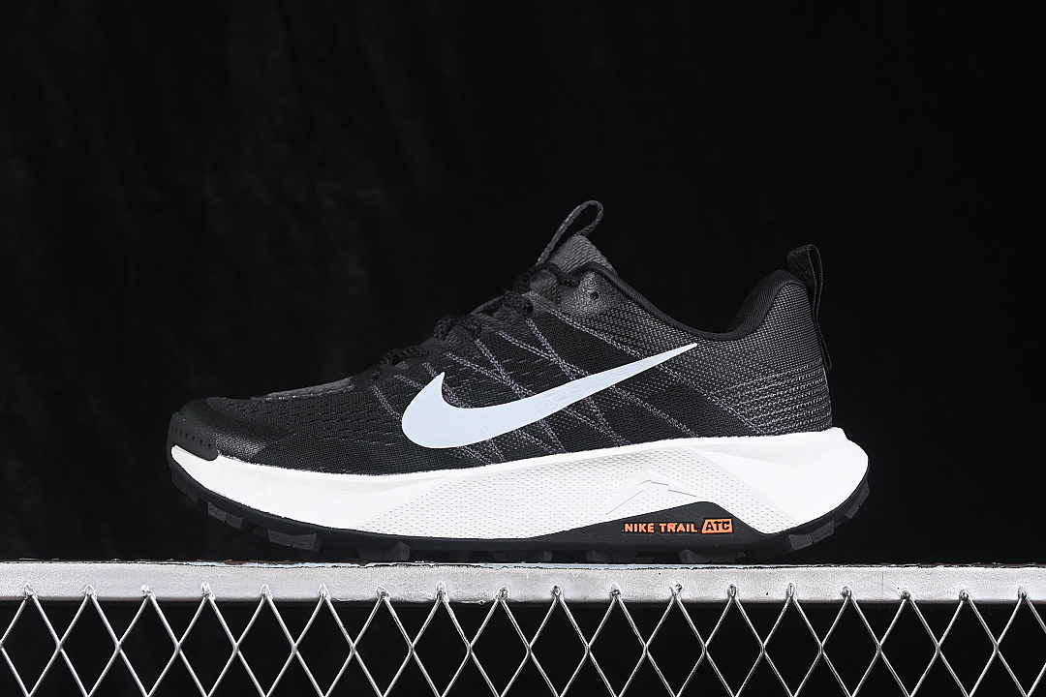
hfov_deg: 27.0
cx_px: 523
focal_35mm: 75
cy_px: 348
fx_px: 2179
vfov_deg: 18.2
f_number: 6.3
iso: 160
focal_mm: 50
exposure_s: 1/60
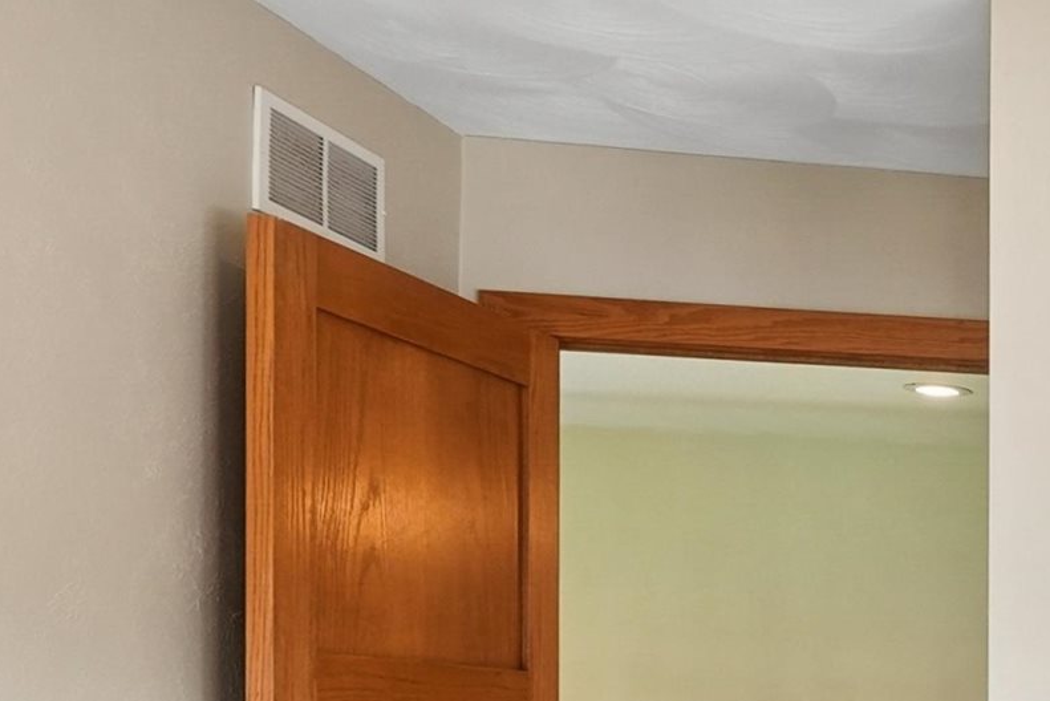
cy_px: 850
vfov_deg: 19.4
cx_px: 1925
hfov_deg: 20.6
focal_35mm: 66
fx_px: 1926
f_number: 9
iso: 400
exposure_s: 1/50
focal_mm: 17
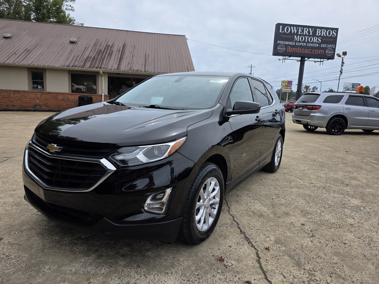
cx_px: 190
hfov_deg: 73.9
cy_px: 142
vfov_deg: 58.9
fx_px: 252
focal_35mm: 23
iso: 80
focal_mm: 6.3
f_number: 1.7
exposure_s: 1/3211
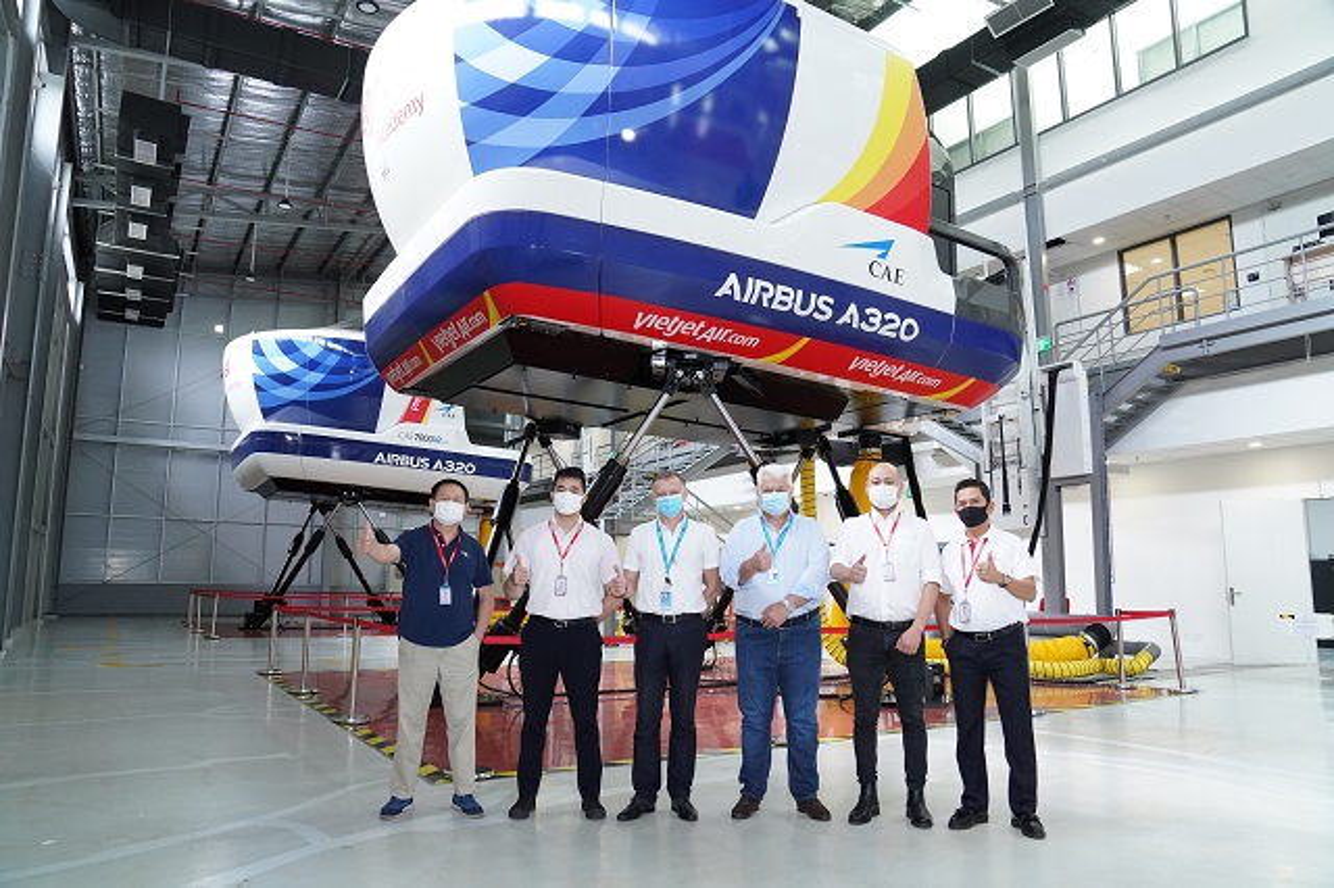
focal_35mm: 24
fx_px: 889
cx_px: 667
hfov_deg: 73.8
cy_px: 444
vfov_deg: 53.1
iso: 1250
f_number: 3.5
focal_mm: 24
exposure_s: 1/100
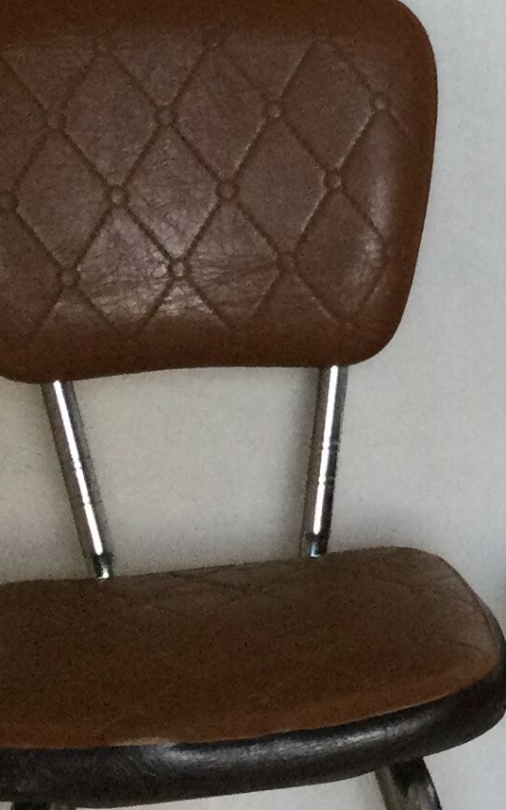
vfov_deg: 16.7
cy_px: 403
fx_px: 2759
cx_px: 782
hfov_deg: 10.1
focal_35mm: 125
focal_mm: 3.3
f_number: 2.4
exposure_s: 1/33
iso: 100
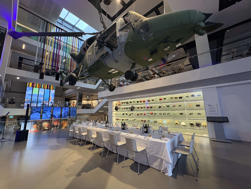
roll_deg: +1.0
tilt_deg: +9.6
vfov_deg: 85.7
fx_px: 102
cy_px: 94
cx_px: 126
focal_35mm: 14
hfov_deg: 102.1
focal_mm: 2.22
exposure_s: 1/60
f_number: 2.2
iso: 500
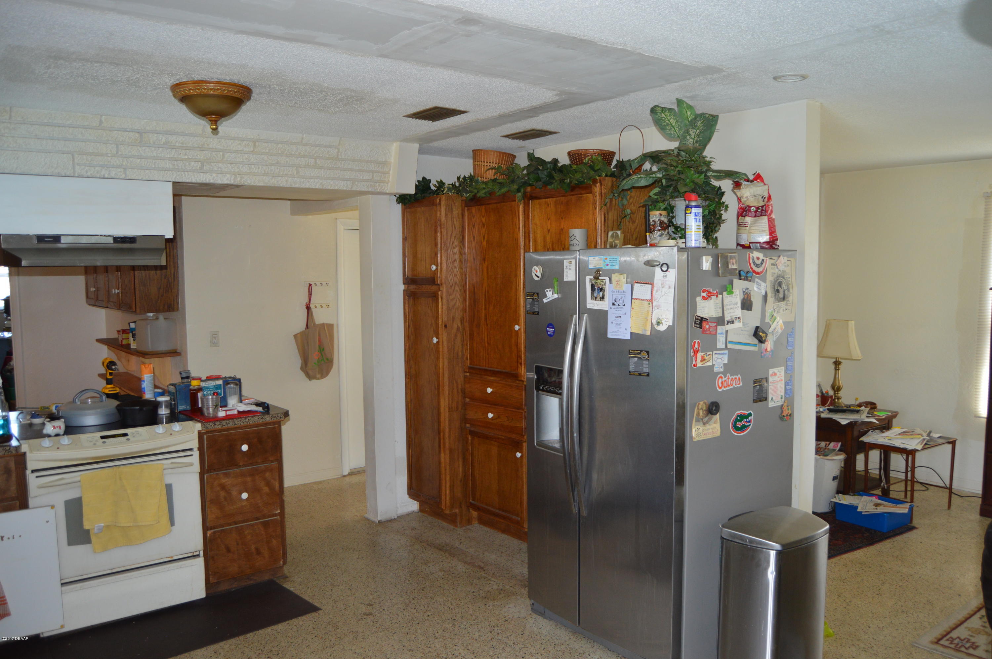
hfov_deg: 67.4
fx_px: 743
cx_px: 496
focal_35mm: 27
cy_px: 330
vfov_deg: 47.8
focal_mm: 18
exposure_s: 1/60
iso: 400
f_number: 4
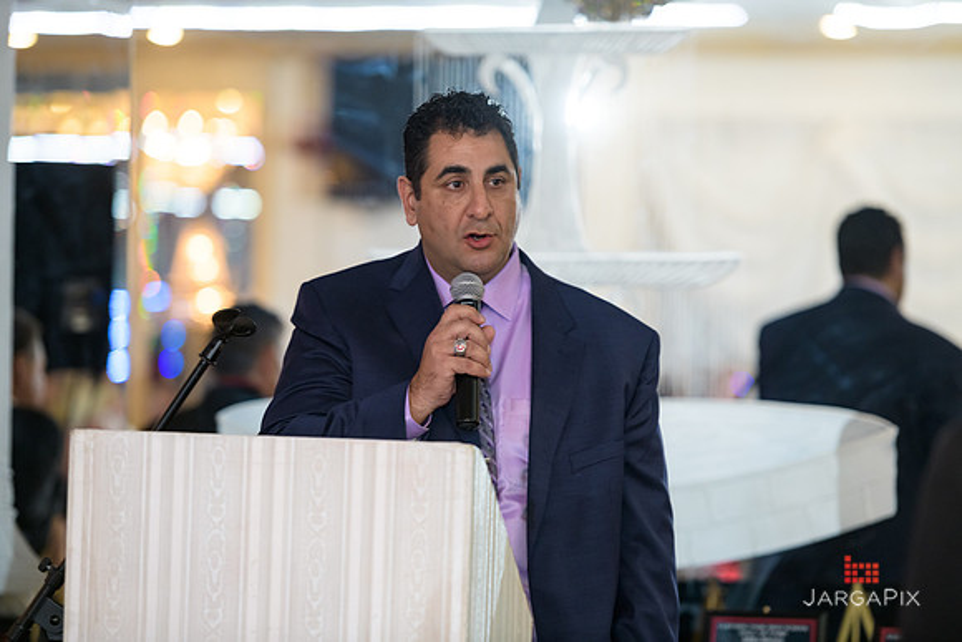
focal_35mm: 160
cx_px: 481
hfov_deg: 12.8
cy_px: 321
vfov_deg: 8.6
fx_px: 4276
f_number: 3.2
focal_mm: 160
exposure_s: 1/125
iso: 1000
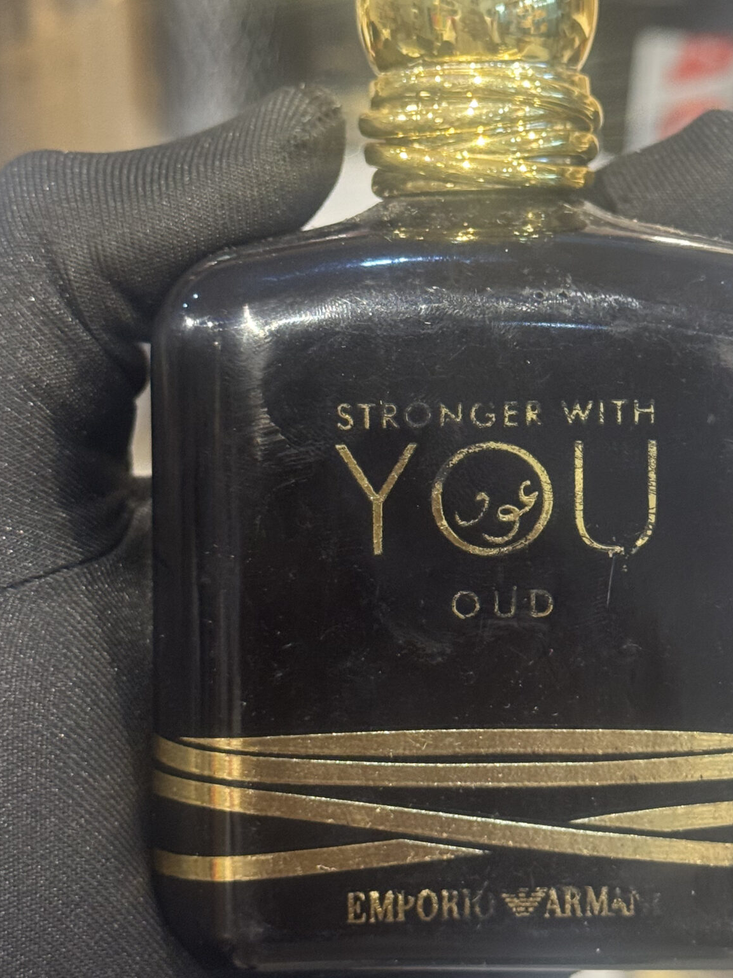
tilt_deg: -19.7
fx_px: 2259
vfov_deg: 24.4
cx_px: 477
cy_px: 438
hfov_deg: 18.4
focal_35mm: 80
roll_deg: +0.6
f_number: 1.78
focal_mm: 6.76
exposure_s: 1/50
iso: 250
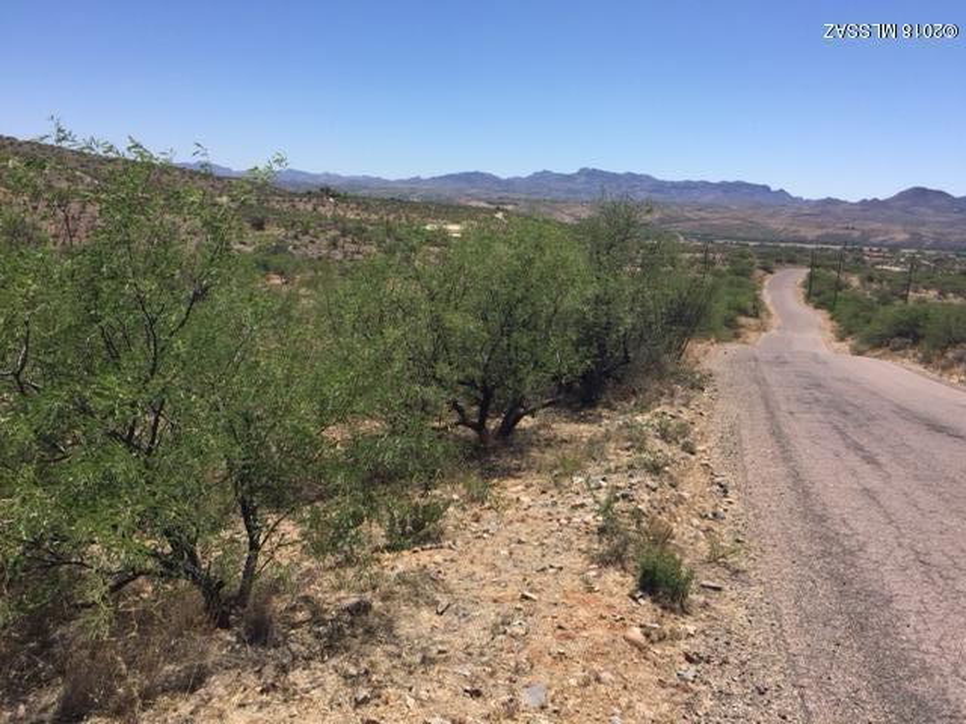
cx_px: 483
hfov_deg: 61.7
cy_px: 362
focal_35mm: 29
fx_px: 809
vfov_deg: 48.2
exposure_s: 1/2475
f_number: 2.2
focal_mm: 4.15
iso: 32
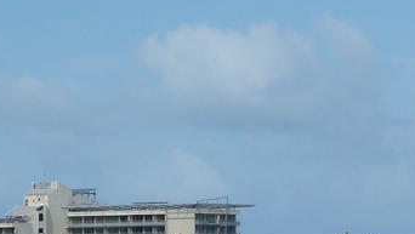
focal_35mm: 424
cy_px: 323
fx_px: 4669
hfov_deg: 5.1
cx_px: 498
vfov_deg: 2.9
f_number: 5.6
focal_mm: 18.2
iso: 80
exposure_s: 1/640
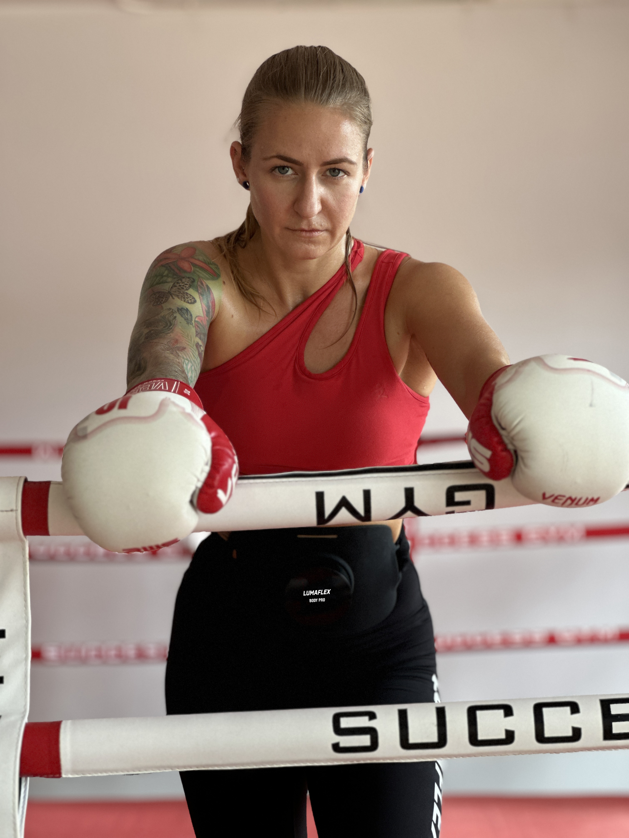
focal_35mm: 77
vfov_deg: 25.3
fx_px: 1866
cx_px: 314
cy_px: 419
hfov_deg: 19.1
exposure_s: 1/121
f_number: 2.8
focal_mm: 9
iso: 160
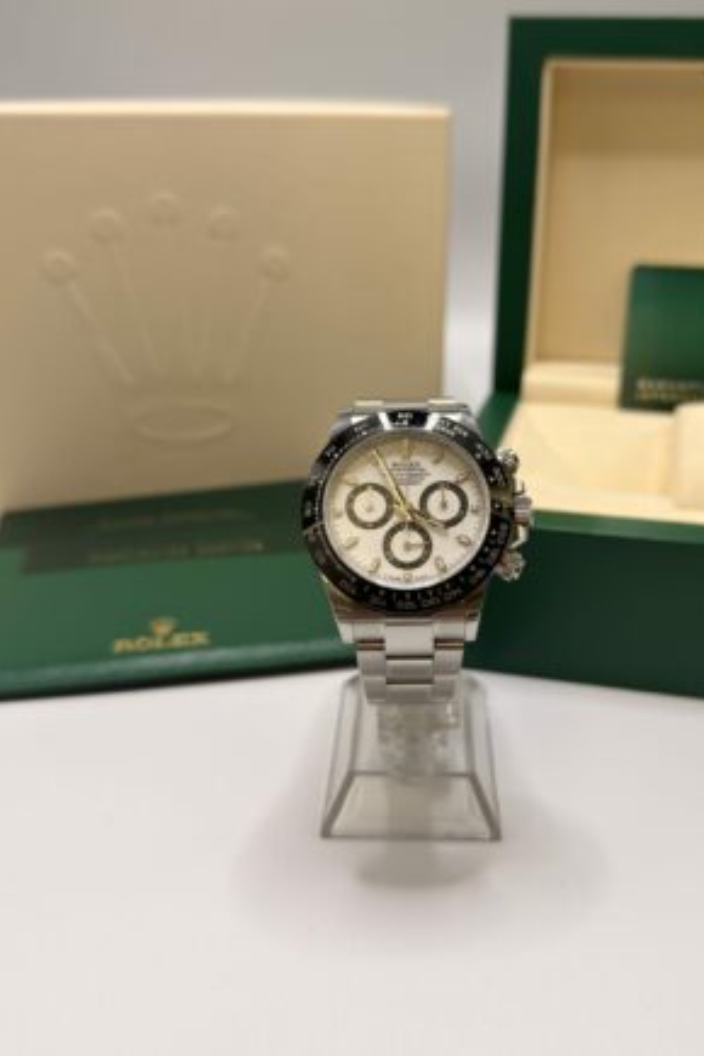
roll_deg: -1.0
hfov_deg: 42.1
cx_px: 419
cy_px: 504
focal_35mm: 31
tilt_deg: -22.1
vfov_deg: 60.3
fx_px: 909
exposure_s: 1/100
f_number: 1.78
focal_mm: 6.76
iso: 50
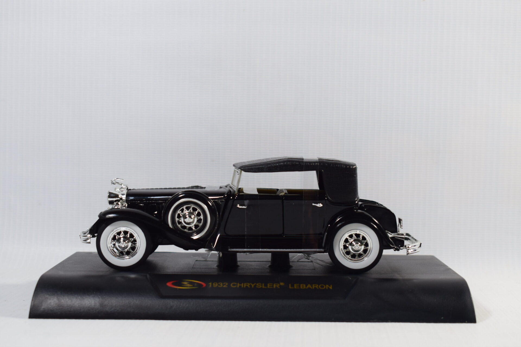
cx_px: 260
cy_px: 174
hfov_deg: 29.2
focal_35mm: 69
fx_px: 999
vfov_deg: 19.7
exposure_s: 1/40
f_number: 7.1
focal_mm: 46
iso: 400
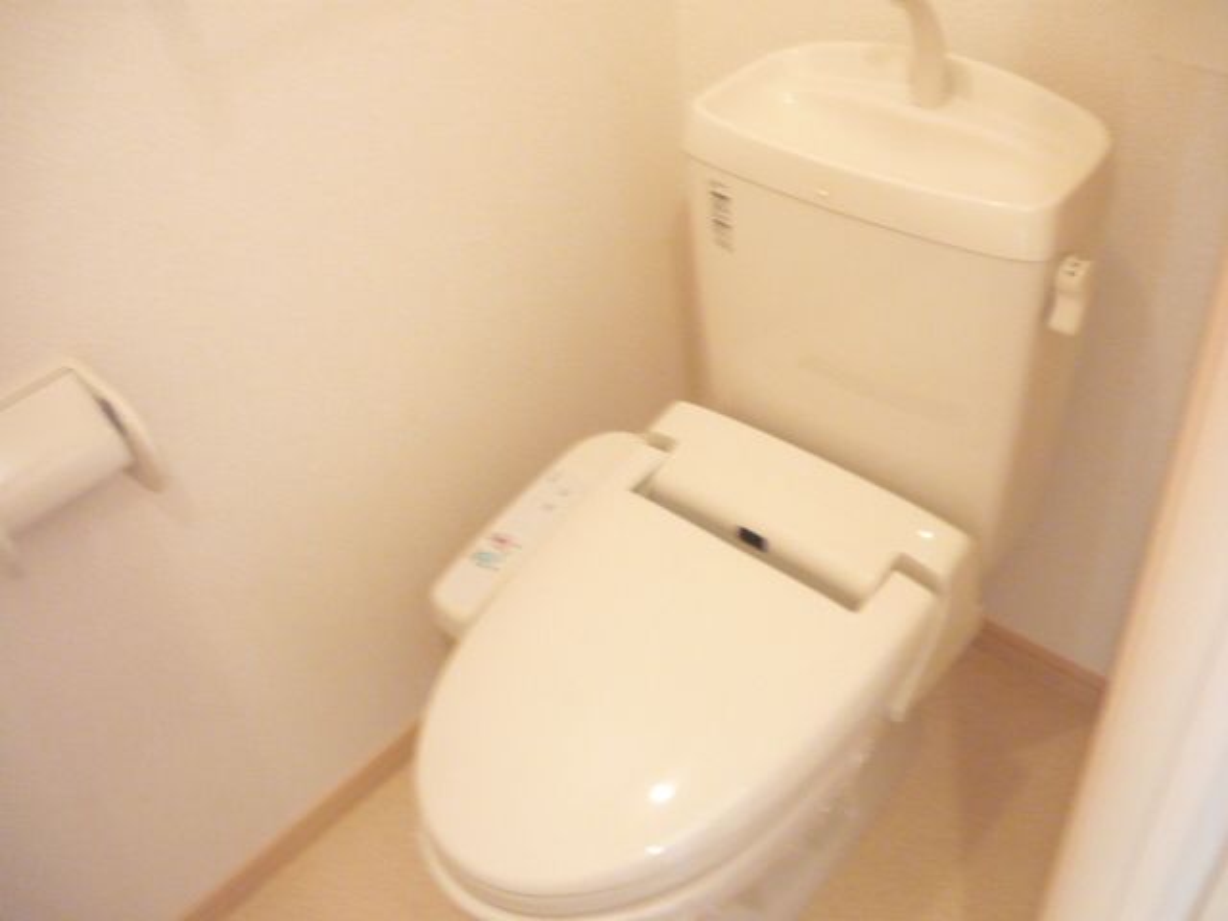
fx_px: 1171
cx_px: 614
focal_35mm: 33
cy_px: 460
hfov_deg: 55.4
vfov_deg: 42.9
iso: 400
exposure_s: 1/10
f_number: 2.8
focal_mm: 5.5
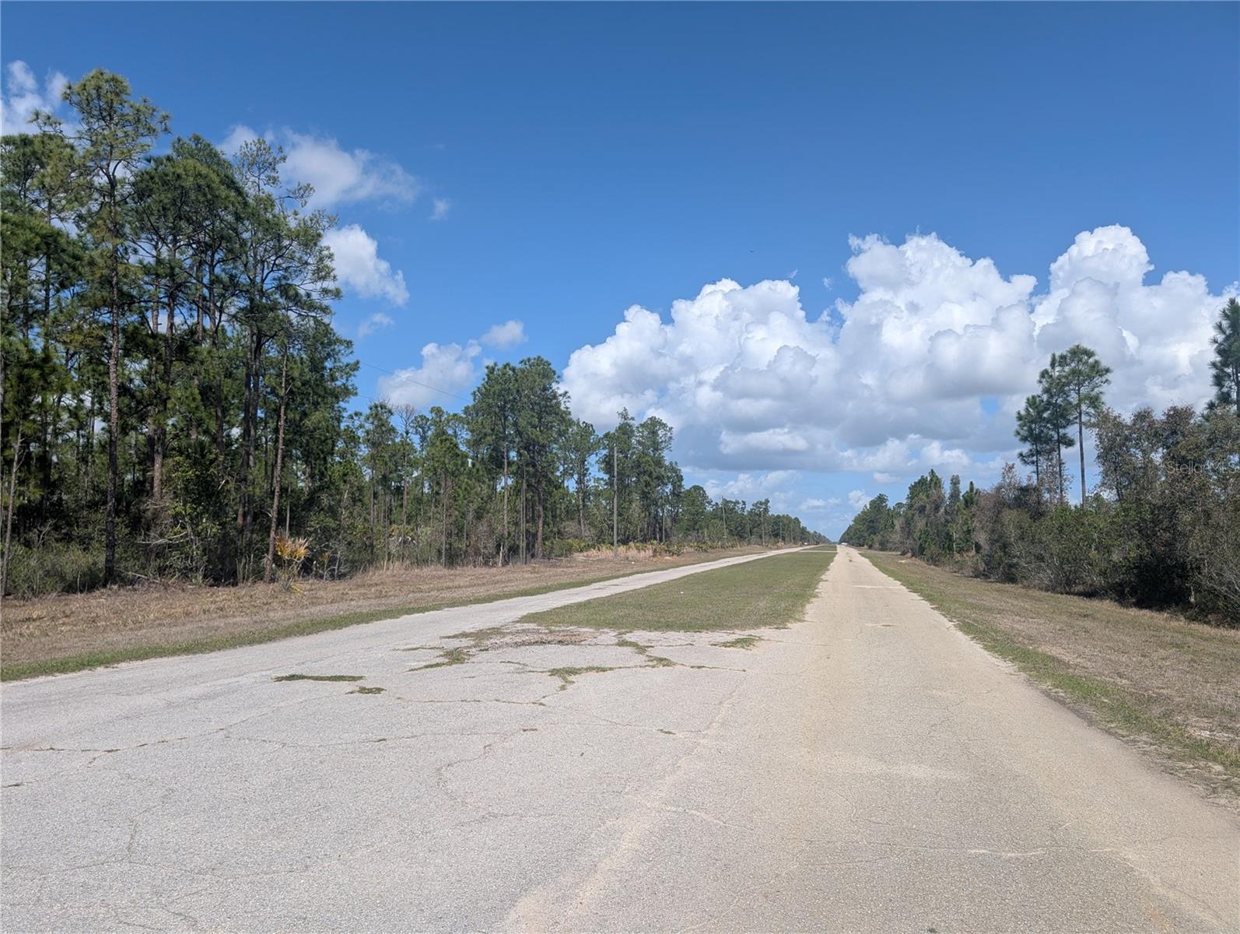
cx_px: 620
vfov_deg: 56.9
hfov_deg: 71.5
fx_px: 861
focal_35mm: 24
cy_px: 467
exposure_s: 1/1603
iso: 21
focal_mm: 6.9
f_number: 1.68
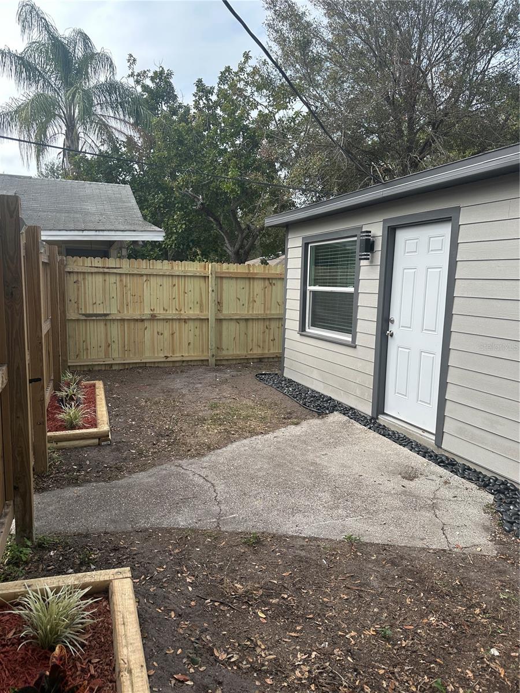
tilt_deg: -7.5
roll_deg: -3.9
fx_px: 481
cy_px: 346
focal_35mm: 24
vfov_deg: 71.6
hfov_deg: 56.8
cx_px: 260
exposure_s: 1/1779
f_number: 1.78
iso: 80
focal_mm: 6.86
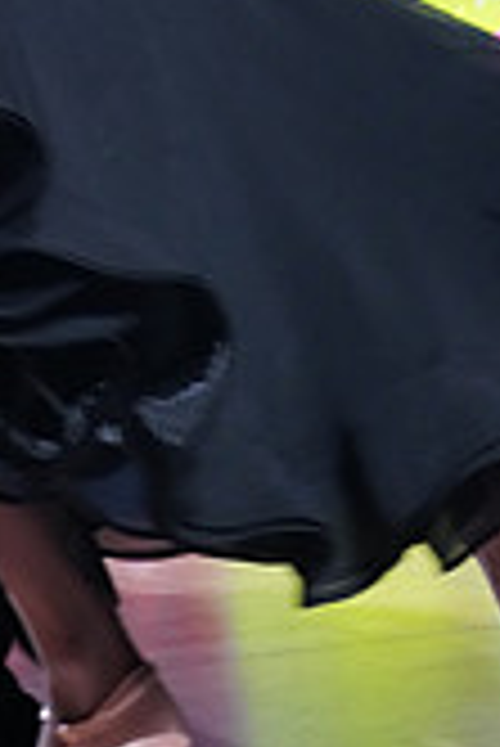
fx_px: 2391
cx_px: 110
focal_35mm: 115
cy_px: -549
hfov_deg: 11.9
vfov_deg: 15.5
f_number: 4.5
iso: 4000
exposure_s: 1/250
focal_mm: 33
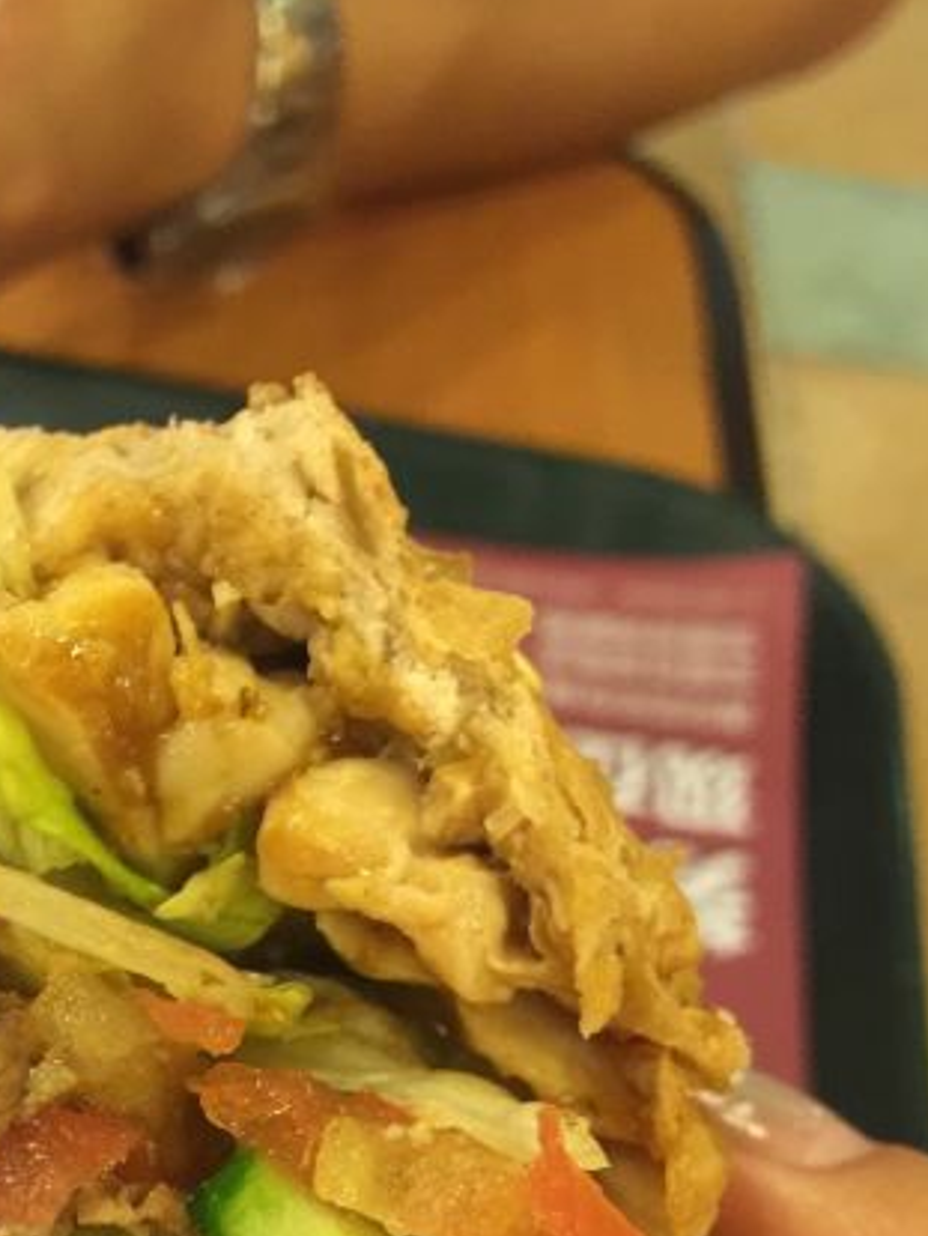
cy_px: 1015
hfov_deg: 29.0
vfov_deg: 37.3
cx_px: 169
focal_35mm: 49
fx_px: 1750
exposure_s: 1/15
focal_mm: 4.15
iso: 125
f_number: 2.2
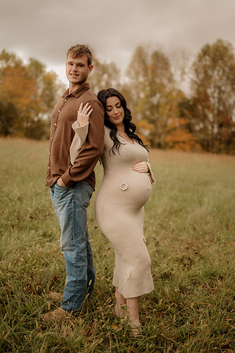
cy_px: 176
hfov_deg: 26.9
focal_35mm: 50
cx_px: 118
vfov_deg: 39.6
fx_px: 491
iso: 200
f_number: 1.8
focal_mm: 50
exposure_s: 1/320
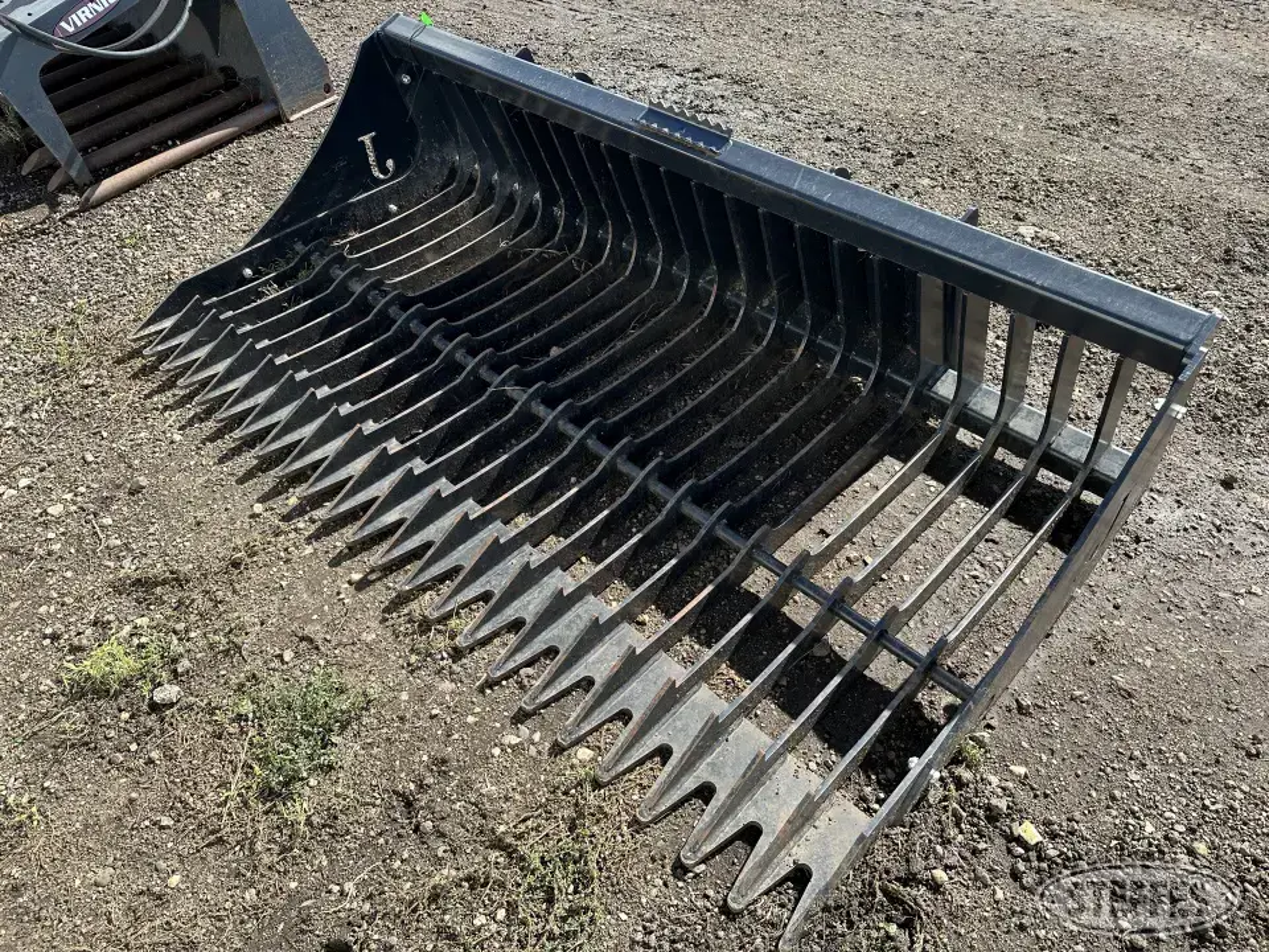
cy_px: 476
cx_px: 634
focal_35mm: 24
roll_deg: +6.4
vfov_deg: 56.8
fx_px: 880
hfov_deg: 71.6
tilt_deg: -43.9
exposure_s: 1/1304
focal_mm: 6.86
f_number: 1.78
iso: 80
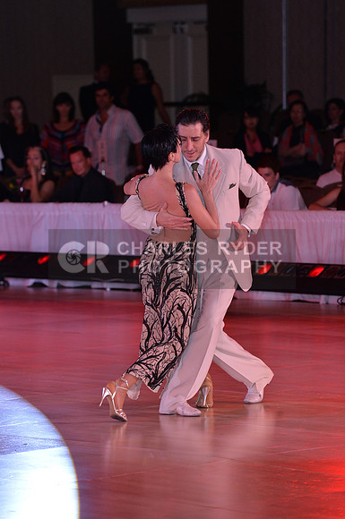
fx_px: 2883
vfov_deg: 10.3
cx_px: 172
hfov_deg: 6.8
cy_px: 260
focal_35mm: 200
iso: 2000
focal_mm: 200
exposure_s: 1/250
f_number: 5.6
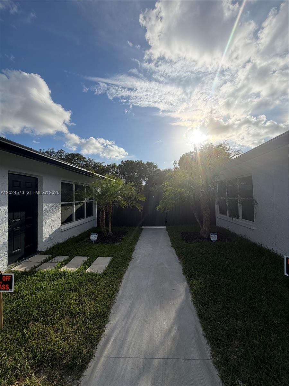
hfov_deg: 85.7
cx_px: 144
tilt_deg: +5.8
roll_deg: +1.2
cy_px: 193
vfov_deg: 102.1
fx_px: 156
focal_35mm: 14
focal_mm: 2.22
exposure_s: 1/1572
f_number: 2.2
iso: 20
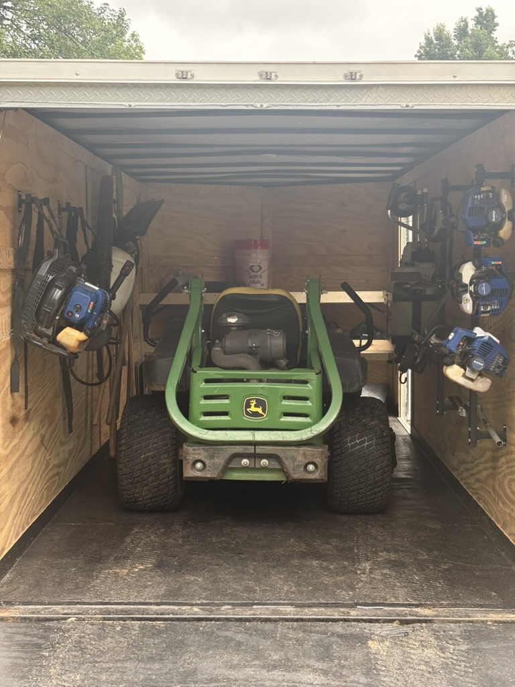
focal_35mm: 52
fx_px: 1032
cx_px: 258
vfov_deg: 36.8
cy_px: 344
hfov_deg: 28.0
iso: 50
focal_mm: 5.96
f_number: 1.6
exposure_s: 1/472
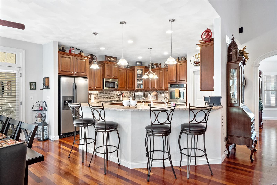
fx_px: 169
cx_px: 138
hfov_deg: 78.6
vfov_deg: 57.2
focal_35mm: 22
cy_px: 92
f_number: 9
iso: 640
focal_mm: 11
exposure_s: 1/4
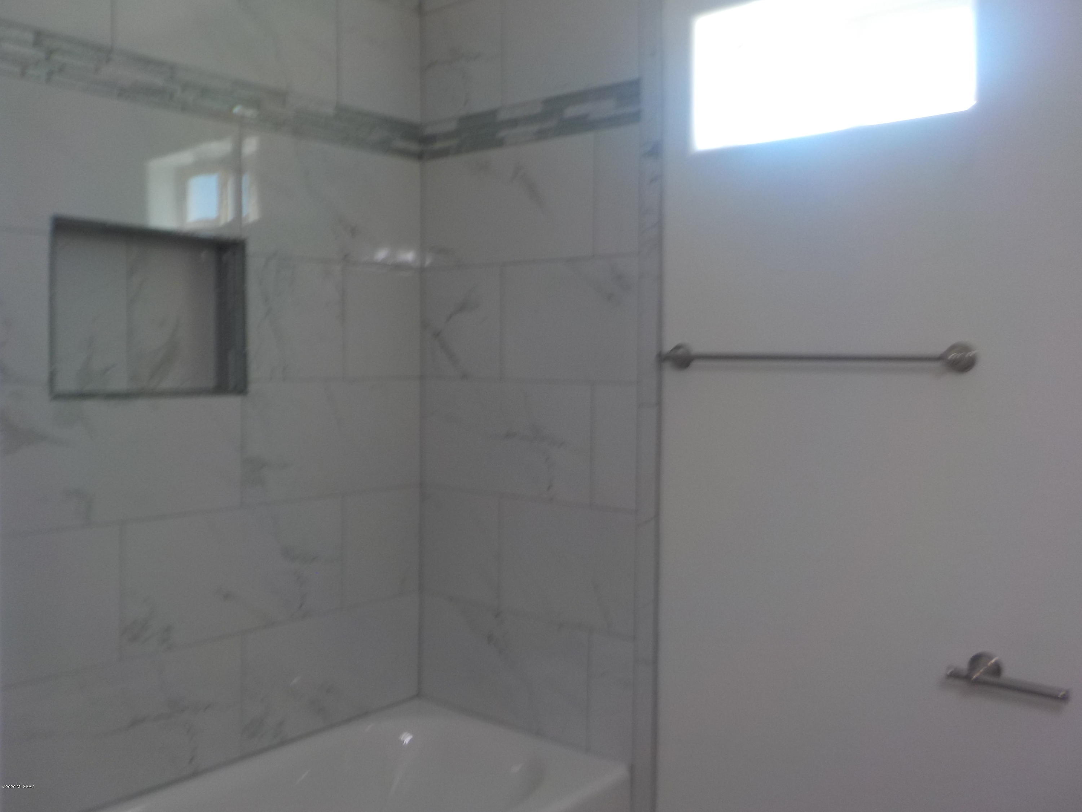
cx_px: 541
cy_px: 406
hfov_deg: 60.0
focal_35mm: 30
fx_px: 938
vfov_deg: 46.8
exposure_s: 1/30
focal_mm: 4.1
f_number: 3.3
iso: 125
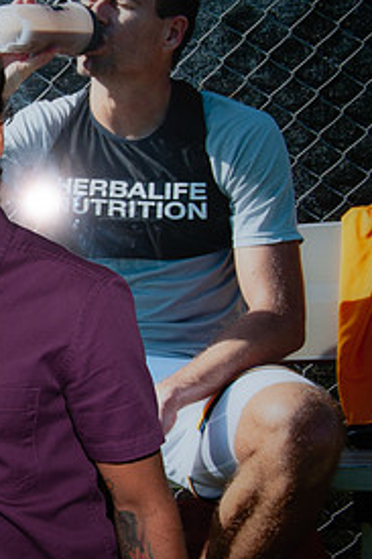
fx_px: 885
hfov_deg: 20.6
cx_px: -169
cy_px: 331
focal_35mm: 57
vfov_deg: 35.0
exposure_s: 1/60
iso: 200
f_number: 3.5
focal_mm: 27
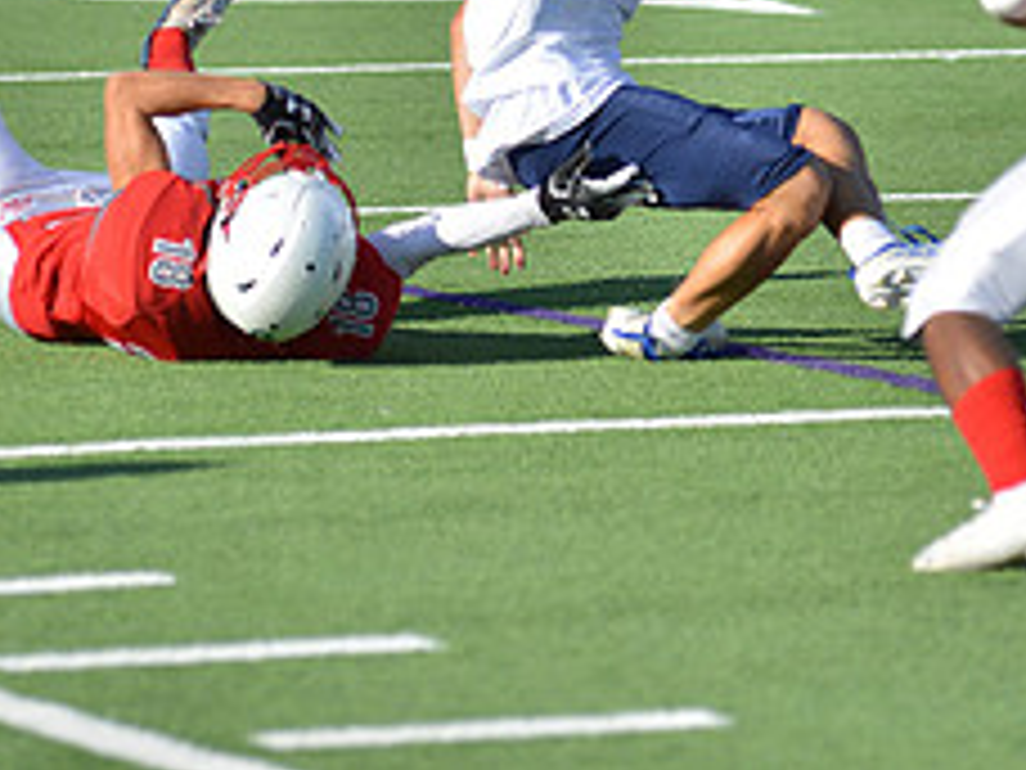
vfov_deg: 4.0
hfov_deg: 5.4
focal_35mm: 367
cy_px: -97
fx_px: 10878
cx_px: 616
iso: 100
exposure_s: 1/1600
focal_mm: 150
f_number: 2.8
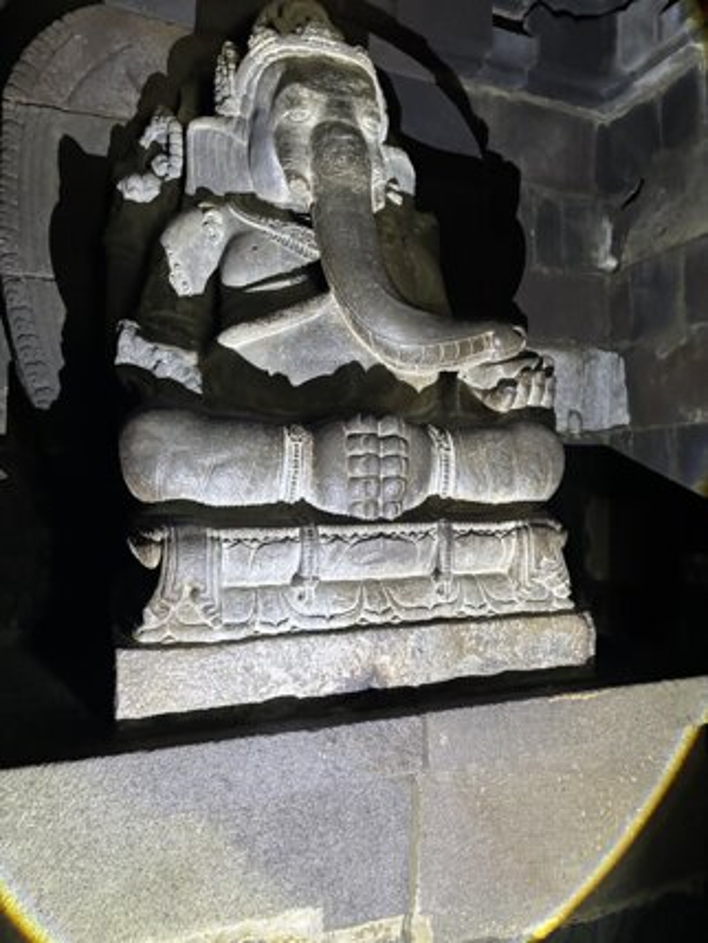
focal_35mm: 26
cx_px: 354
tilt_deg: -0.2
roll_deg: -1.7
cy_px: 472
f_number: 1.6
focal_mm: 5.96
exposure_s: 1/60
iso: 500
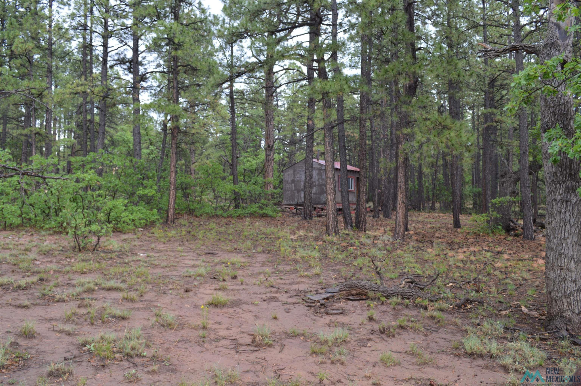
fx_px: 484
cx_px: 290
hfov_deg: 62.0
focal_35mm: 30
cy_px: 193
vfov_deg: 43.5
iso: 320
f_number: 5.6
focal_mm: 20
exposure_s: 1/125
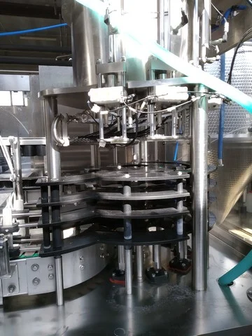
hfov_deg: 53.1
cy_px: 168
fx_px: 252
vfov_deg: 67.3
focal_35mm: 26
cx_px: 126
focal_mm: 3.82
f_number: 2.2
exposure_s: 1/33
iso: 125
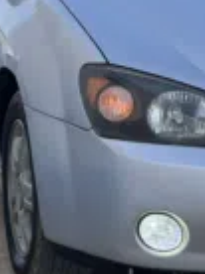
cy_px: 46
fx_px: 1774
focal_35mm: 224
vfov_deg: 8.8
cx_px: 155
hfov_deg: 6.6
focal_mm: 9
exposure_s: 1/394
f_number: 2.8
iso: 32
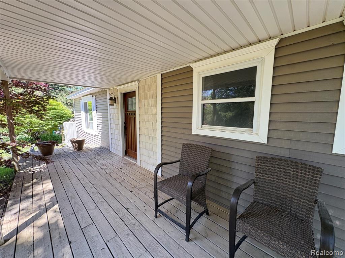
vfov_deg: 85.7
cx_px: 172
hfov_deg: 102.1
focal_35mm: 14
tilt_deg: -6.5
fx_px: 140
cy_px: 129
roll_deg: +0.1
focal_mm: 2.22
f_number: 2.2
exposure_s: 1/99
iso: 50
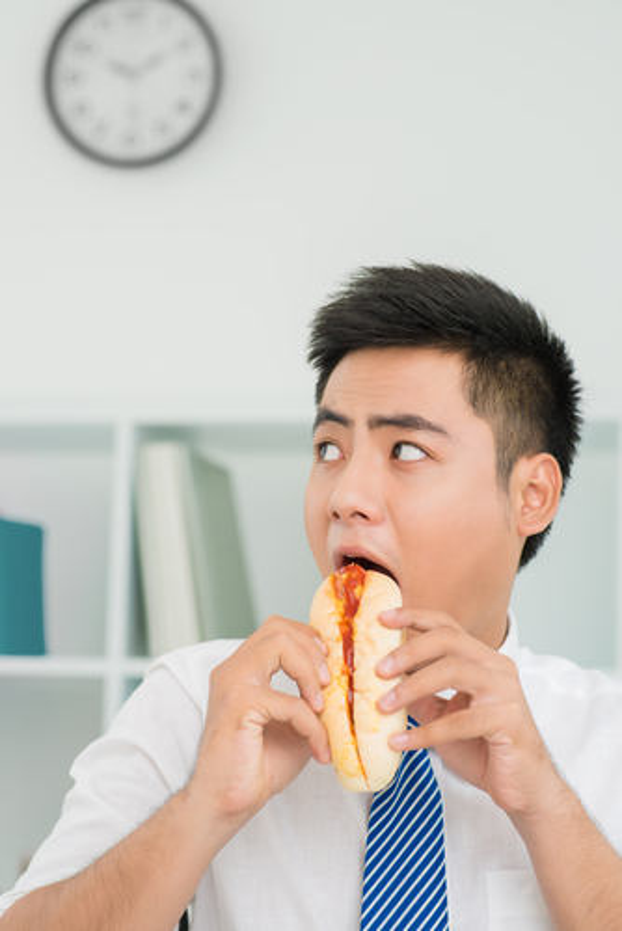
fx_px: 2200
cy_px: 466
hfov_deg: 16.1
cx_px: 311
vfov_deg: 23.9
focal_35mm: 85
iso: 100
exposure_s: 1/125
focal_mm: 85
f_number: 4
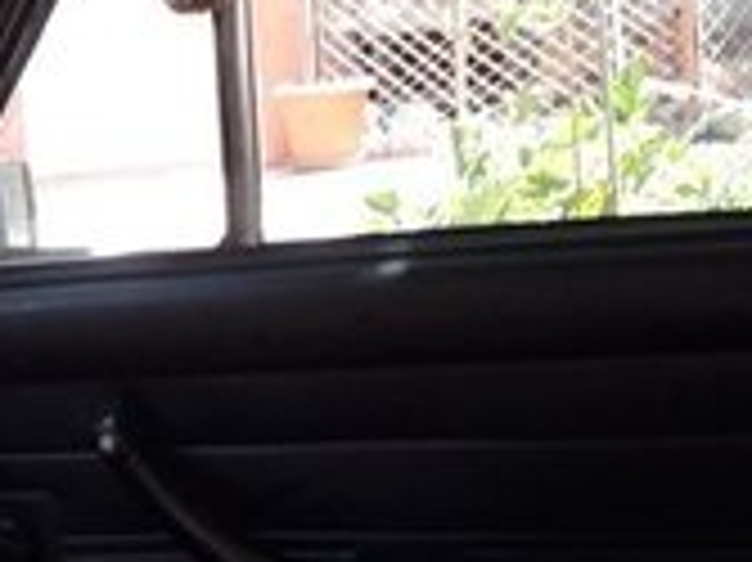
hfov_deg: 17.3
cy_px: 650
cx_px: -212
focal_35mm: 107
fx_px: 2323
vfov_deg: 13.5
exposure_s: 1/100
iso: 50
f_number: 1.9
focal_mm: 3.6
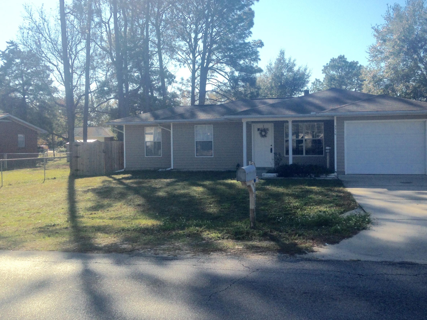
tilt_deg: -1.4
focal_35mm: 42
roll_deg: +1.8
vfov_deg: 34.3
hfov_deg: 44.7
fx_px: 518
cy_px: 140
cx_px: 245
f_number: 2.4
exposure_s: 1/1323
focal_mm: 4.12
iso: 50
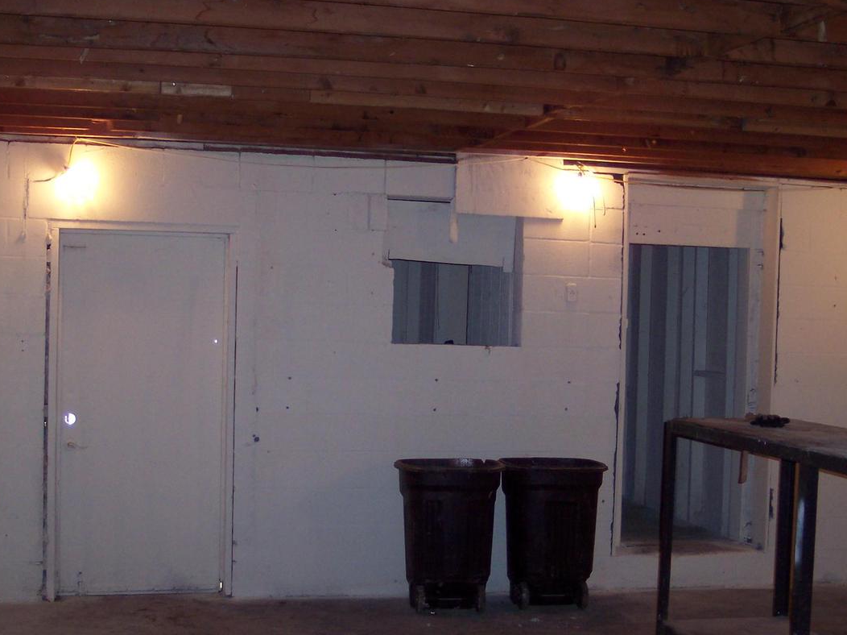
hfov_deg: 36.8
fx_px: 1272
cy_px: 360
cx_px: 415
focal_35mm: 52
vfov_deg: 28.0
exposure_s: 1/30
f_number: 2.8
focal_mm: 8
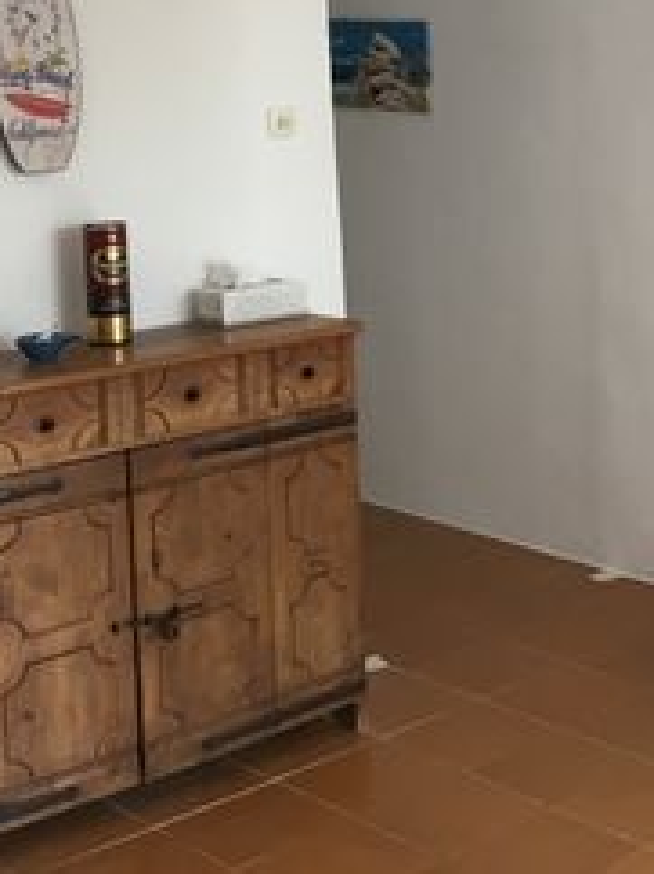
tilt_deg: -6.4
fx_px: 1817
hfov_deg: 19.3
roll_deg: +0.5
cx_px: 766
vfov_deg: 26.6
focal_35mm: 72
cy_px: 191
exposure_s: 1/33
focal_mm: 4.15
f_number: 2.2
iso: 25
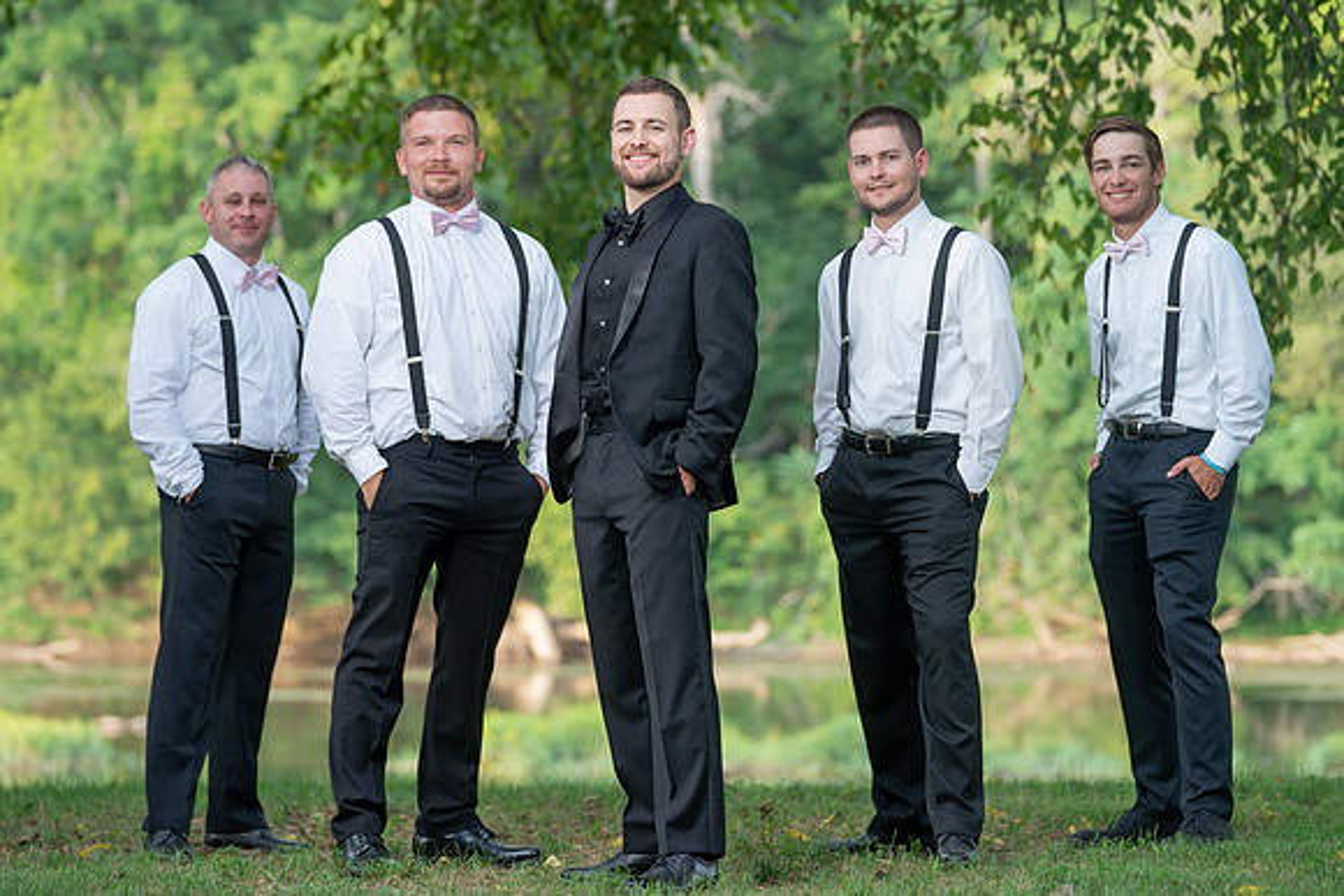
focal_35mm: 135
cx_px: 691
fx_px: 5038
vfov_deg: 10.2
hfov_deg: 15.2
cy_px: 427
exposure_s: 1/200
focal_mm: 120
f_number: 4
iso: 200
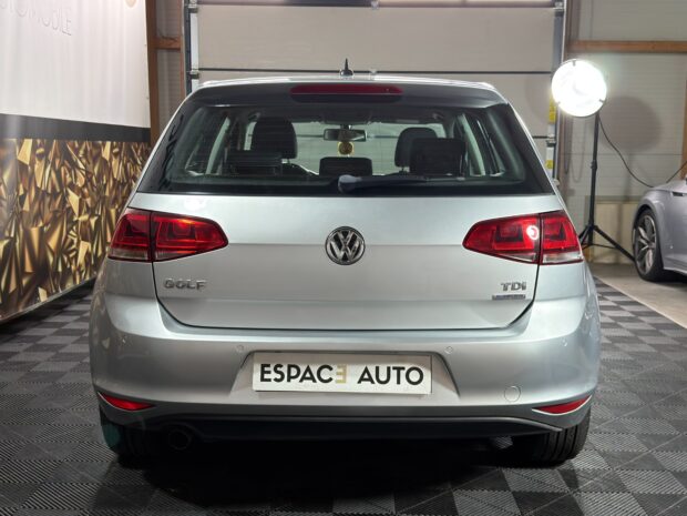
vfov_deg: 34.3
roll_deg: -0.8
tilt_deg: -7.5
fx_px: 834
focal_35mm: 42
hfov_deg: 44.8
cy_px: 258
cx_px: 344
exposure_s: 1/50
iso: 200
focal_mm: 6.76
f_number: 1.78
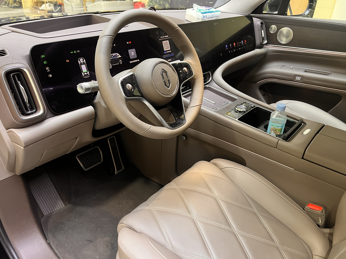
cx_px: 173
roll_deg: -2.1
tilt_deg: -31.2
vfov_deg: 53.1
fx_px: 260
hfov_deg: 67.3
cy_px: 130
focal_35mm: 26
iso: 320
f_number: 1.5
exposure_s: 1/50
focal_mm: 5.7
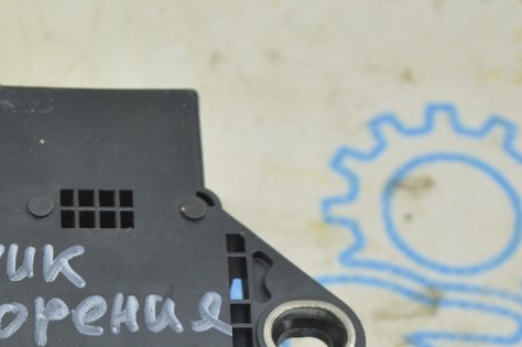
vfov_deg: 9.1
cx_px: 40
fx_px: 2158
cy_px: 335
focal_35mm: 149
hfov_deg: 13.7
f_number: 5.6
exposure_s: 1/20
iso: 400
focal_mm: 46
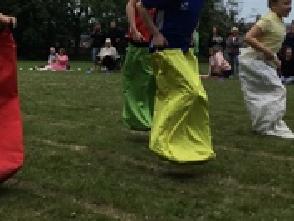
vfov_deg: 20.9
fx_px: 595
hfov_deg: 27.5
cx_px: 83
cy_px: 55
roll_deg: +0.6
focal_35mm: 70
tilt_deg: -2.0
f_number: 2.4
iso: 25
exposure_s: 1/1567
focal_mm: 3.3
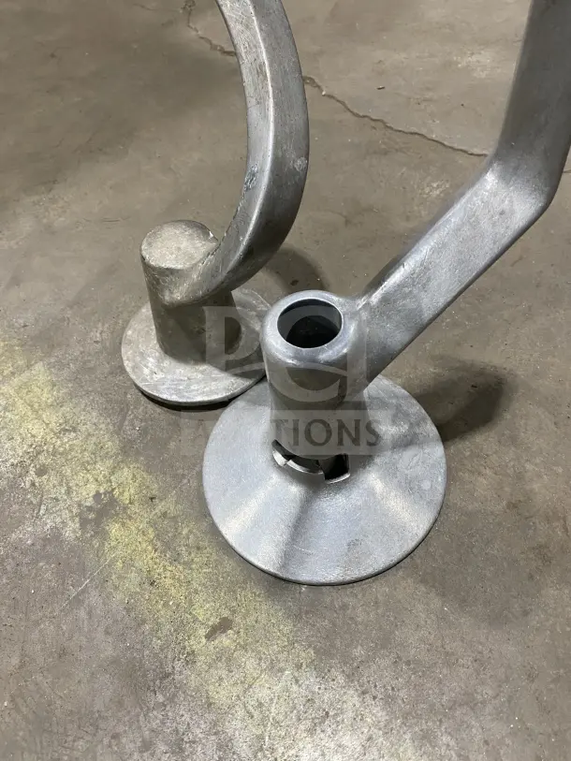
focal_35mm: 26
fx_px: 572
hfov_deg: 53.1
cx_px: 286
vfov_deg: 67.3
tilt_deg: -56.2
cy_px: 380
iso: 200
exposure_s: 1/60
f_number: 1.8
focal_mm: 4.25
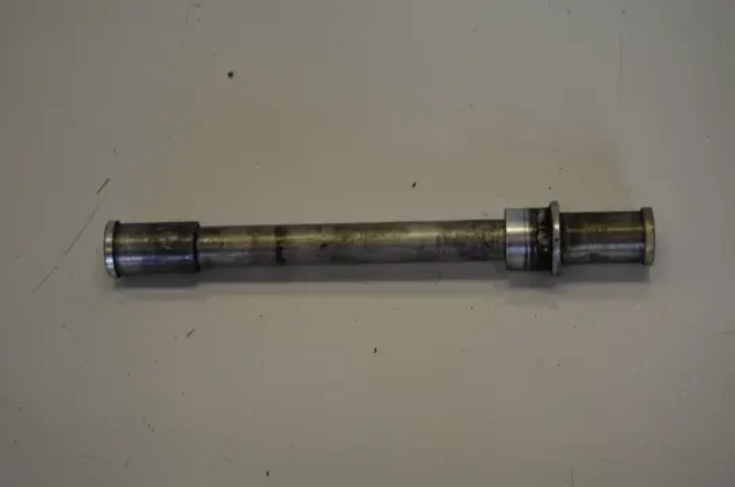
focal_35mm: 82
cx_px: 368
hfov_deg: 24.7
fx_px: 1681
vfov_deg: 16.5
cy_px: 244
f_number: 5.6
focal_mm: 55
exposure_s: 1/125
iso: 400
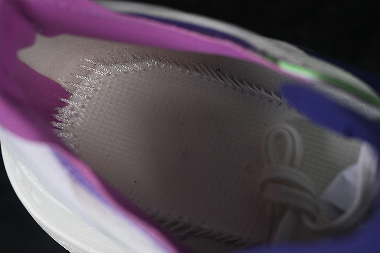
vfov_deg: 18.2
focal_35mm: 75
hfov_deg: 27.0
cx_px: 190
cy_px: 126
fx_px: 792
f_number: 7.1
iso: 160
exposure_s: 1/80
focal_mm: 50
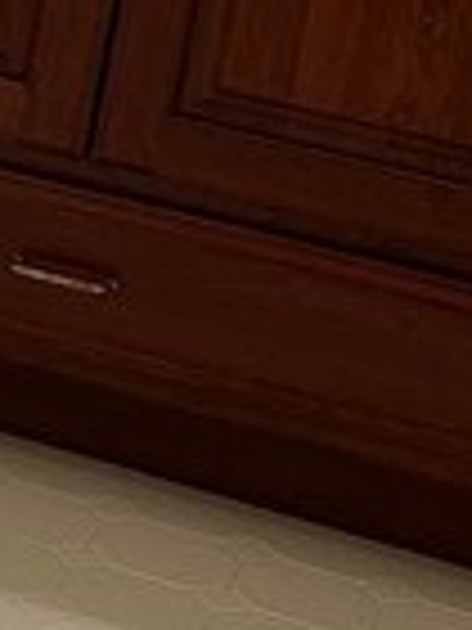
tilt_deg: -16.6
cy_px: -50
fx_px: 3200
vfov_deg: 11.1
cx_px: -1092
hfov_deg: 7.2
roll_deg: -4.6
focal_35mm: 176
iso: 100
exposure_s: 1/120
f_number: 1.78
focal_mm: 6.86
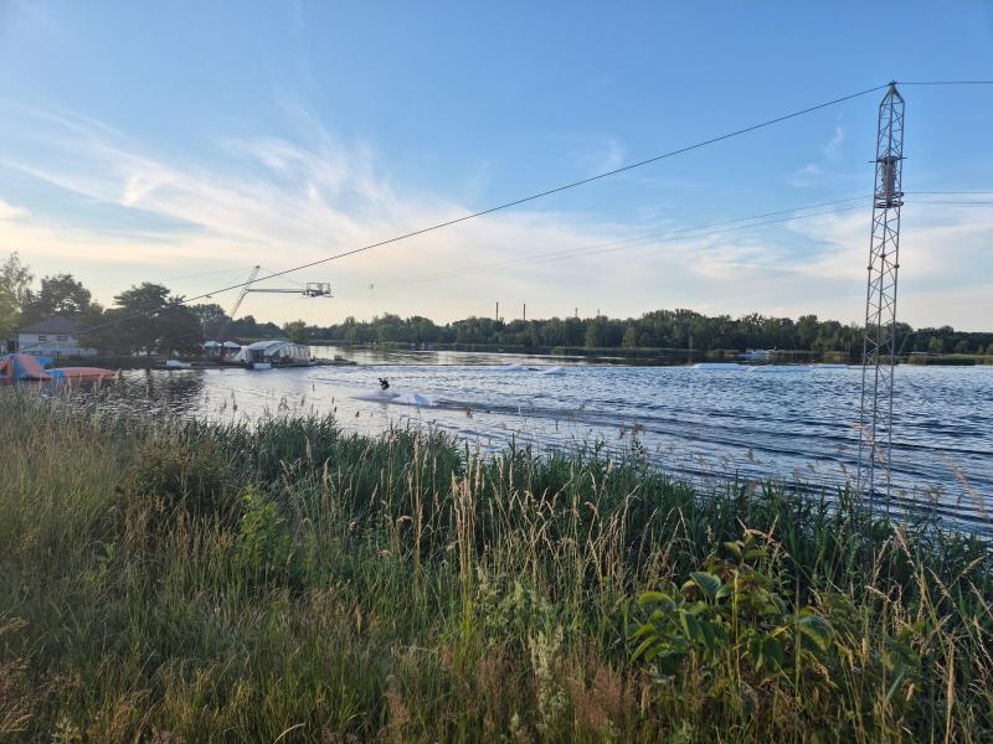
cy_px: 372
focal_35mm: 23
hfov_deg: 73.9
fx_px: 660
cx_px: 496
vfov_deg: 58.9
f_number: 1.8
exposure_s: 1/716
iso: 25
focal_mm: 5.4
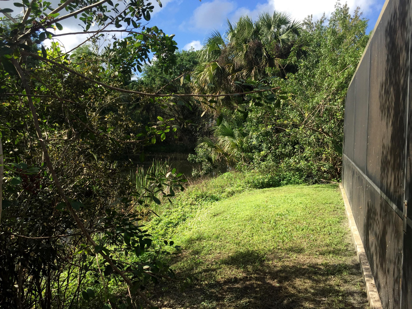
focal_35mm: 29
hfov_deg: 61.7
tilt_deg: -3.0
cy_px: 154
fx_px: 345
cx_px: 206
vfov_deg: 48.2
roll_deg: -2.2
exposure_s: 1/1041
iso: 32
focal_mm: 4.15
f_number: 2.2
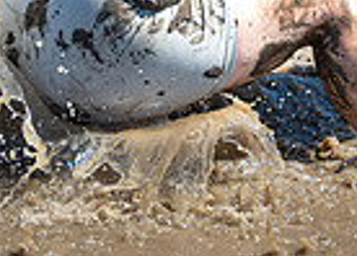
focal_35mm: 145
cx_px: 348
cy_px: -233
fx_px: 1472
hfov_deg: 13.6
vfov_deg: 9.4
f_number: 4
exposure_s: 1/1250
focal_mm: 32.5
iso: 100
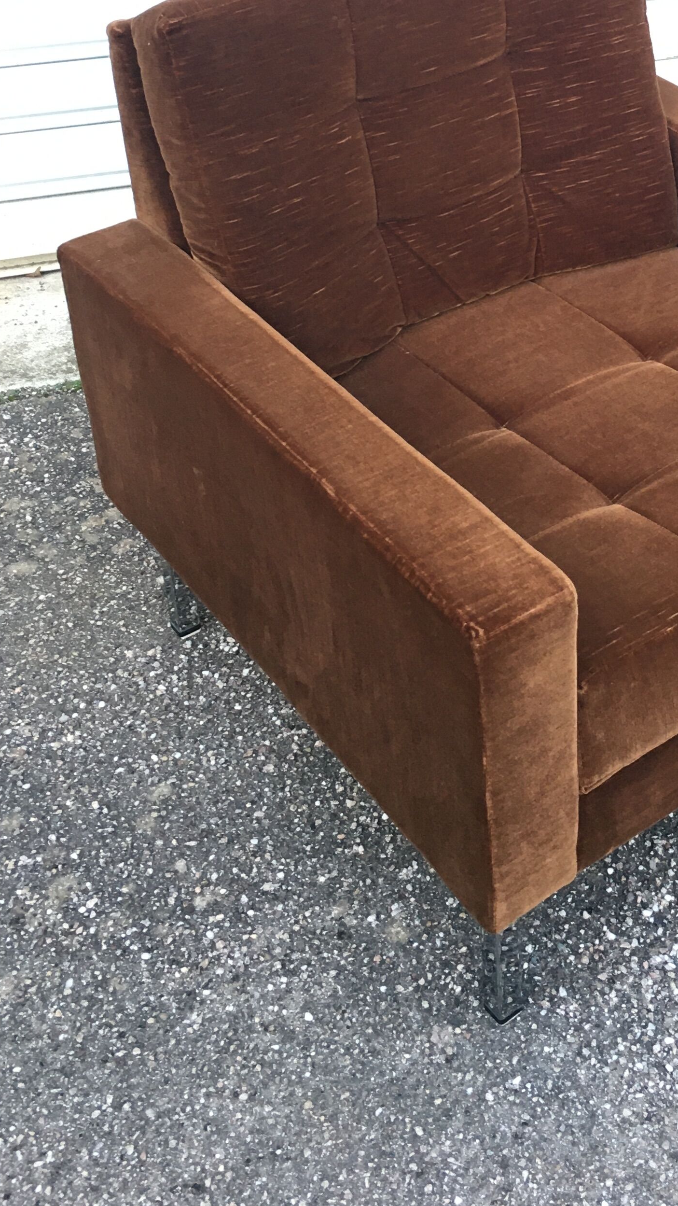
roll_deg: -0.5
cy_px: 239
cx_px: 599
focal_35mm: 51
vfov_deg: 39.0
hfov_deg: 22.9
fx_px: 1630
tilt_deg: -26.6
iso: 50
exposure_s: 1/33
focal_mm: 4.15
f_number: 2.2
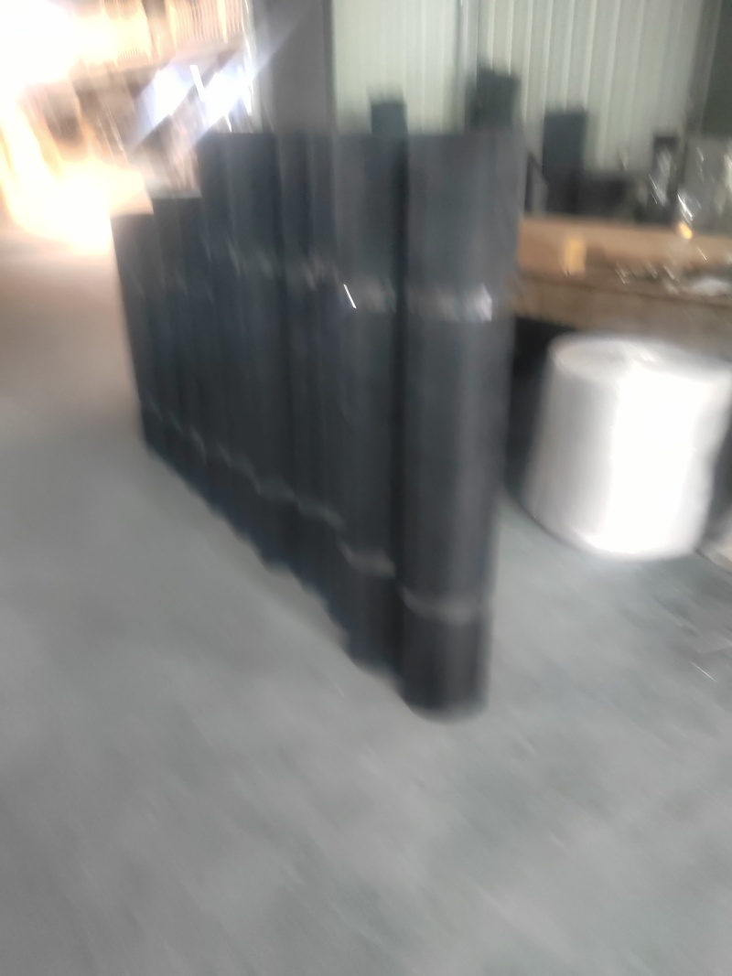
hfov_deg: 58.9
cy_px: 488
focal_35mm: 23
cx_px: 366
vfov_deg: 73.9
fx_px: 649
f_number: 1.9
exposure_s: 1/16.7
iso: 2369
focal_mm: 5.52
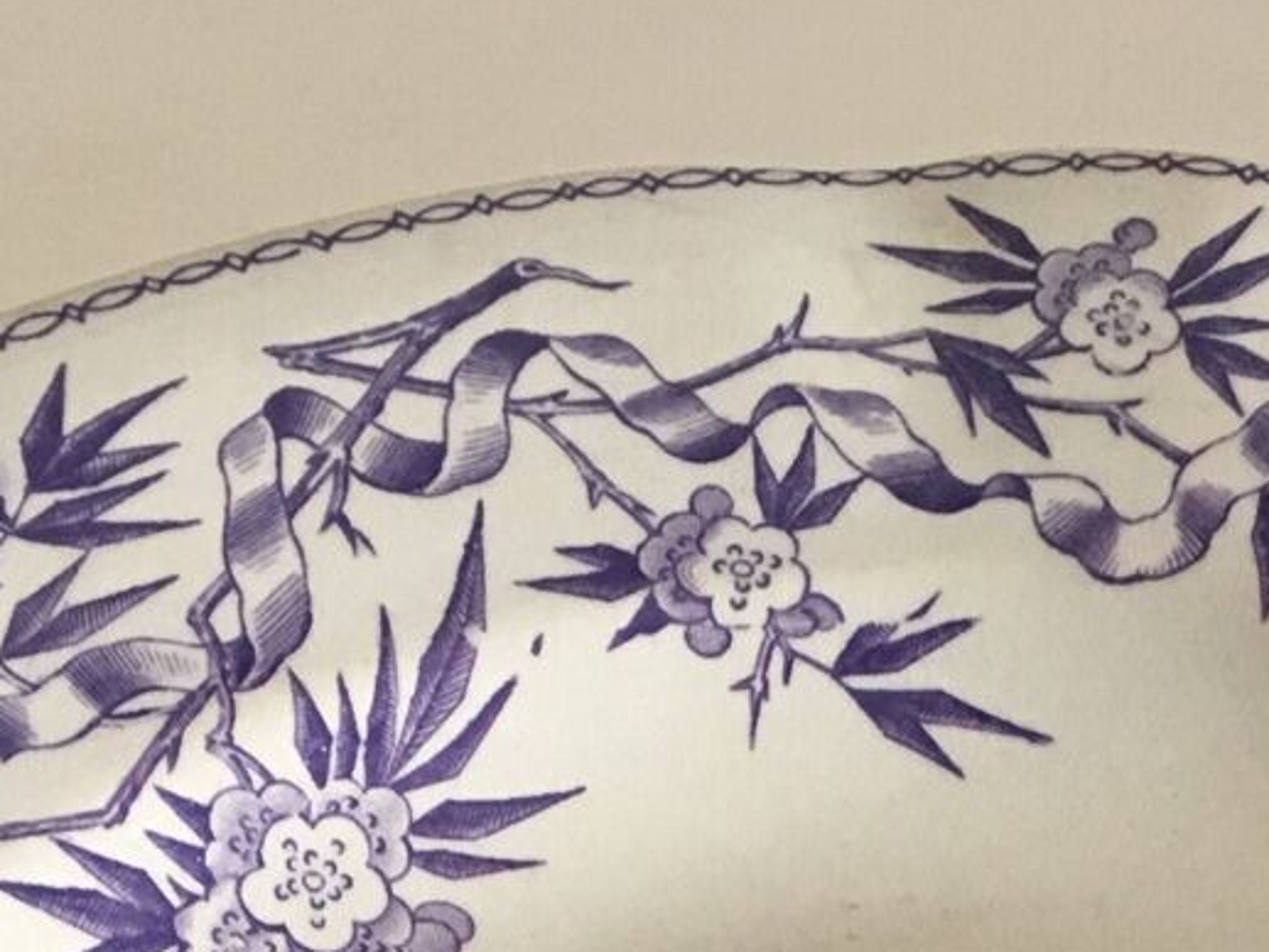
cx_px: 1060
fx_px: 4143
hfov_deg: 17.2
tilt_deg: -47.3
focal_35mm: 113
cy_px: 1801
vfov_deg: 11.9
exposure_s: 1/33
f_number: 2.2
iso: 160
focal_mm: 4.15
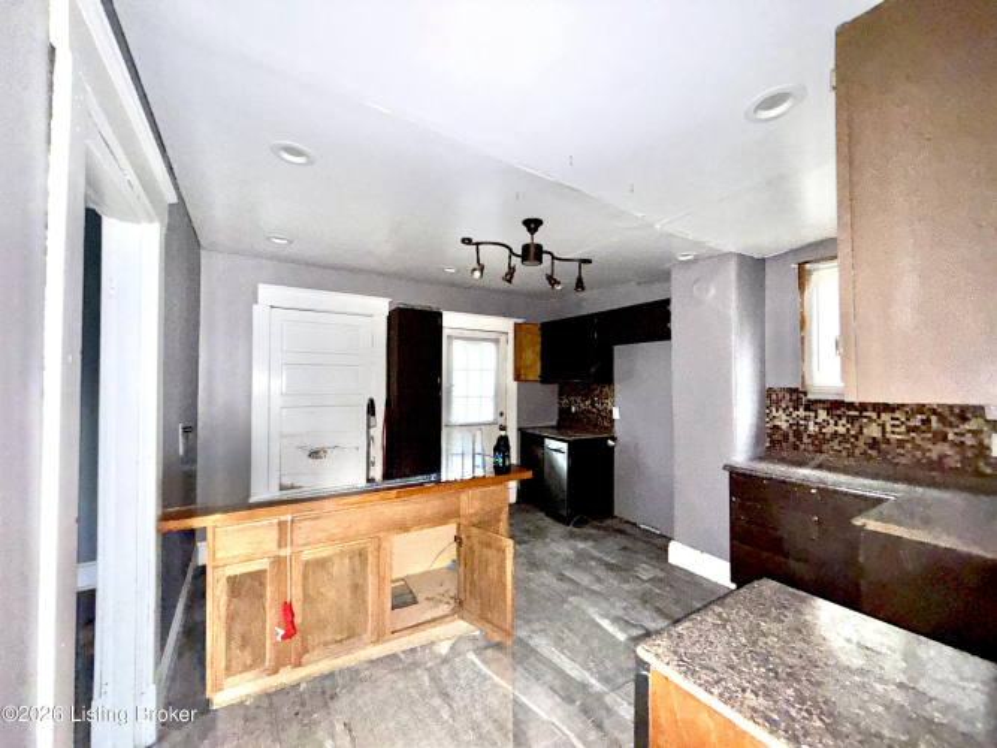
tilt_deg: +1.7
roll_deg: -0.4
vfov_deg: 85.7
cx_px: 498
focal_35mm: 14
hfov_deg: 102.1
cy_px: 374
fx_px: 403
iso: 320
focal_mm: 2.22
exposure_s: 1/31
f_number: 2.2
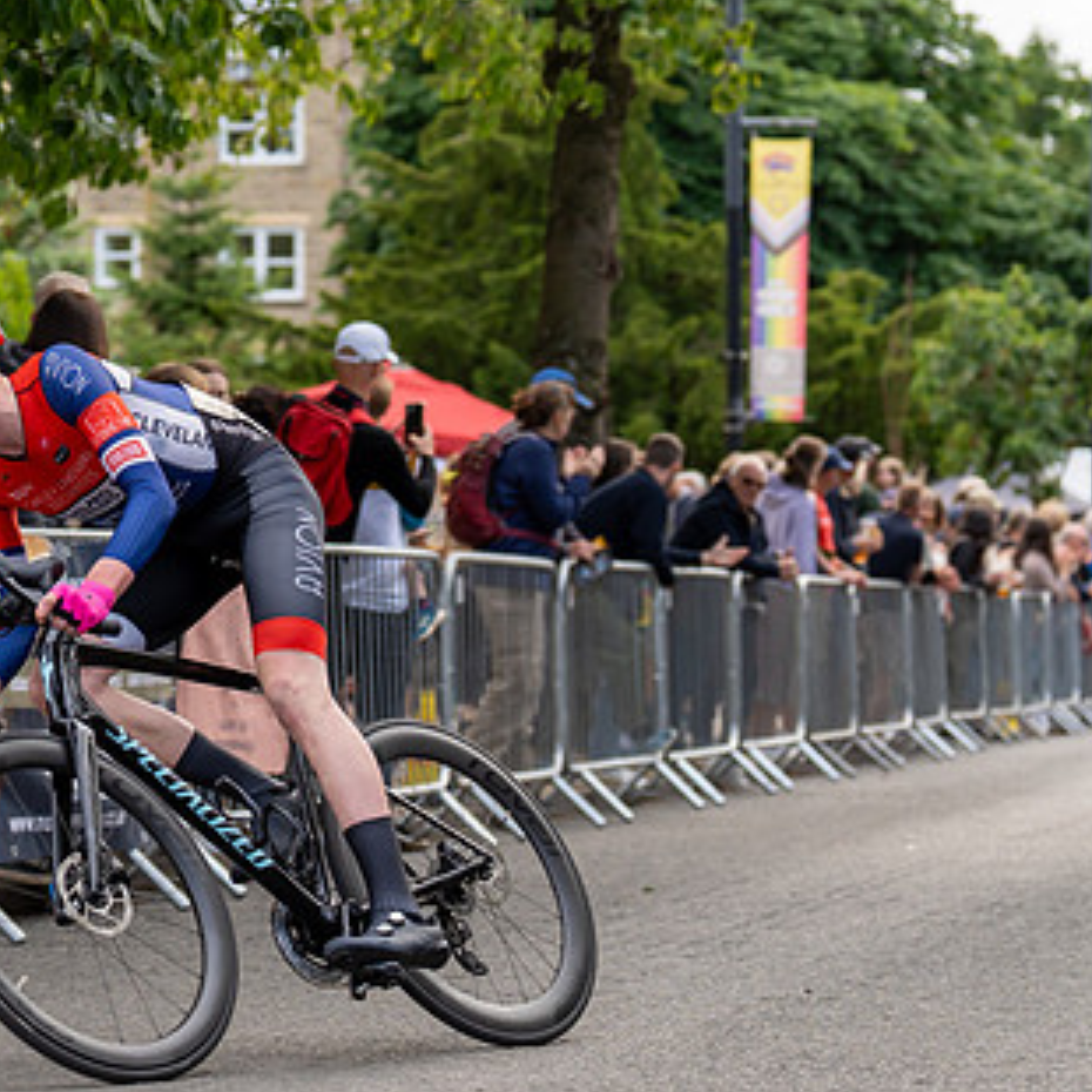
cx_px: -1
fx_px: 5175
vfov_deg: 12.0
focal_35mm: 145
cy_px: 464
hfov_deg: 11.9
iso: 400
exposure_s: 1/1000
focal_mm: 70
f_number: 3.2
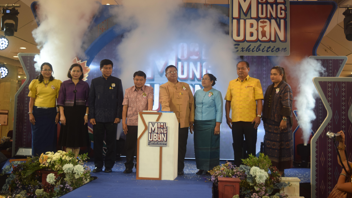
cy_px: 81
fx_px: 448
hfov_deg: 42.9
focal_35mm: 48
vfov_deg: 24.9
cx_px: 178
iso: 500
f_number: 4.2
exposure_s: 1/60
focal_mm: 30
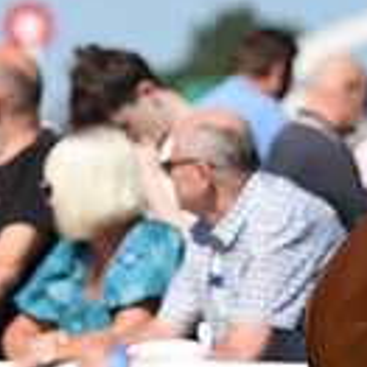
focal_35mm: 750
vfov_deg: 2.3
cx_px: 804
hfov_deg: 2.3
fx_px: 8996
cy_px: 80
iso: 400
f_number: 5.6
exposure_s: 1/3200
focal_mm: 200
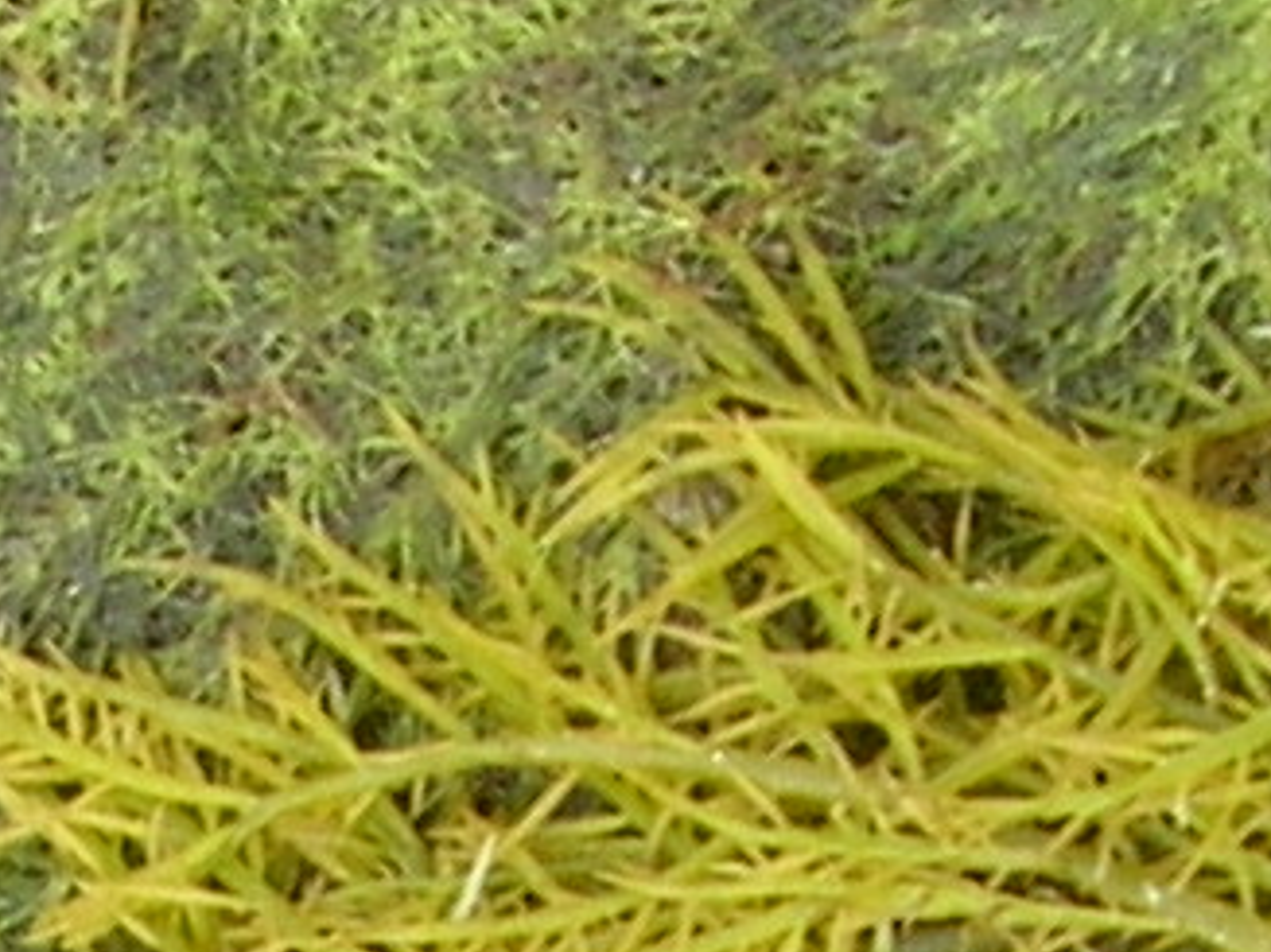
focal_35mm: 245
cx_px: -233
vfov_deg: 5.7
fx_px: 8992
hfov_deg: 8.0
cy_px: 2658
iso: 50
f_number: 2.8
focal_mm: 5.8
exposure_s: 1/155
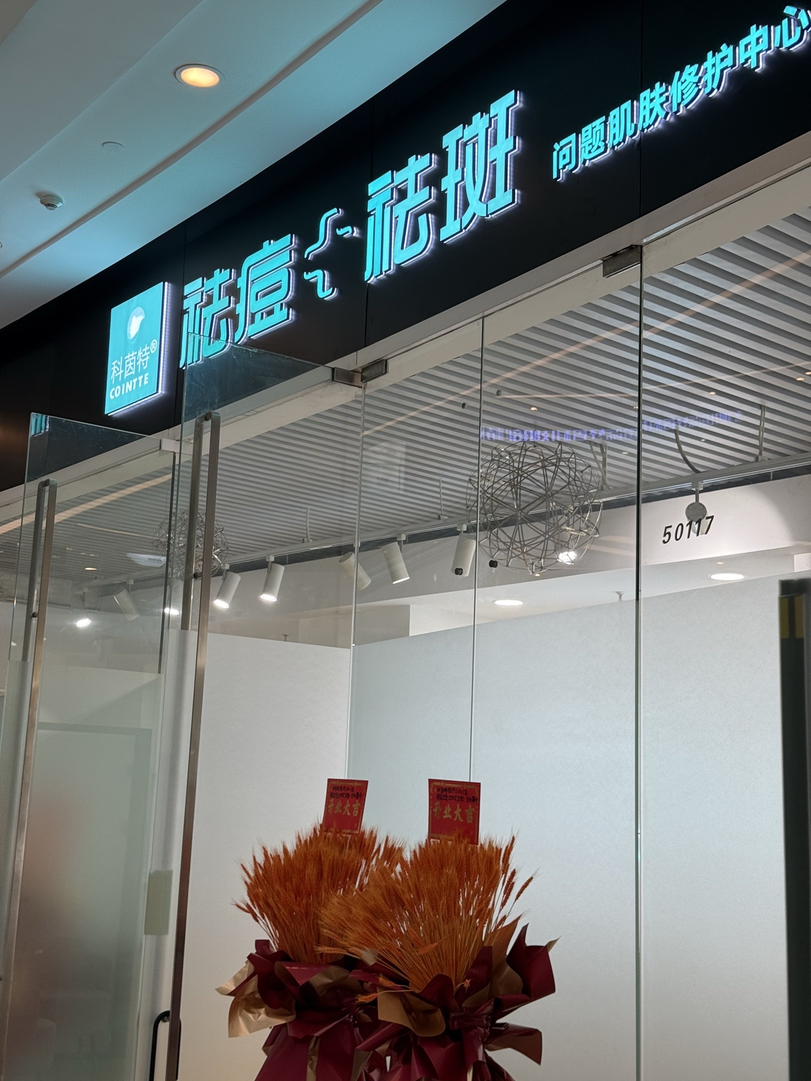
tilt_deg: +11.4
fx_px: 1499
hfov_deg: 30.3
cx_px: 406
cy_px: 540
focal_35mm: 48
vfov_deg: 39.7
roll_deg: -1.5
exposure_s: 1/130
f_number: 1.78
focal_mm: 6.76
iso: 50
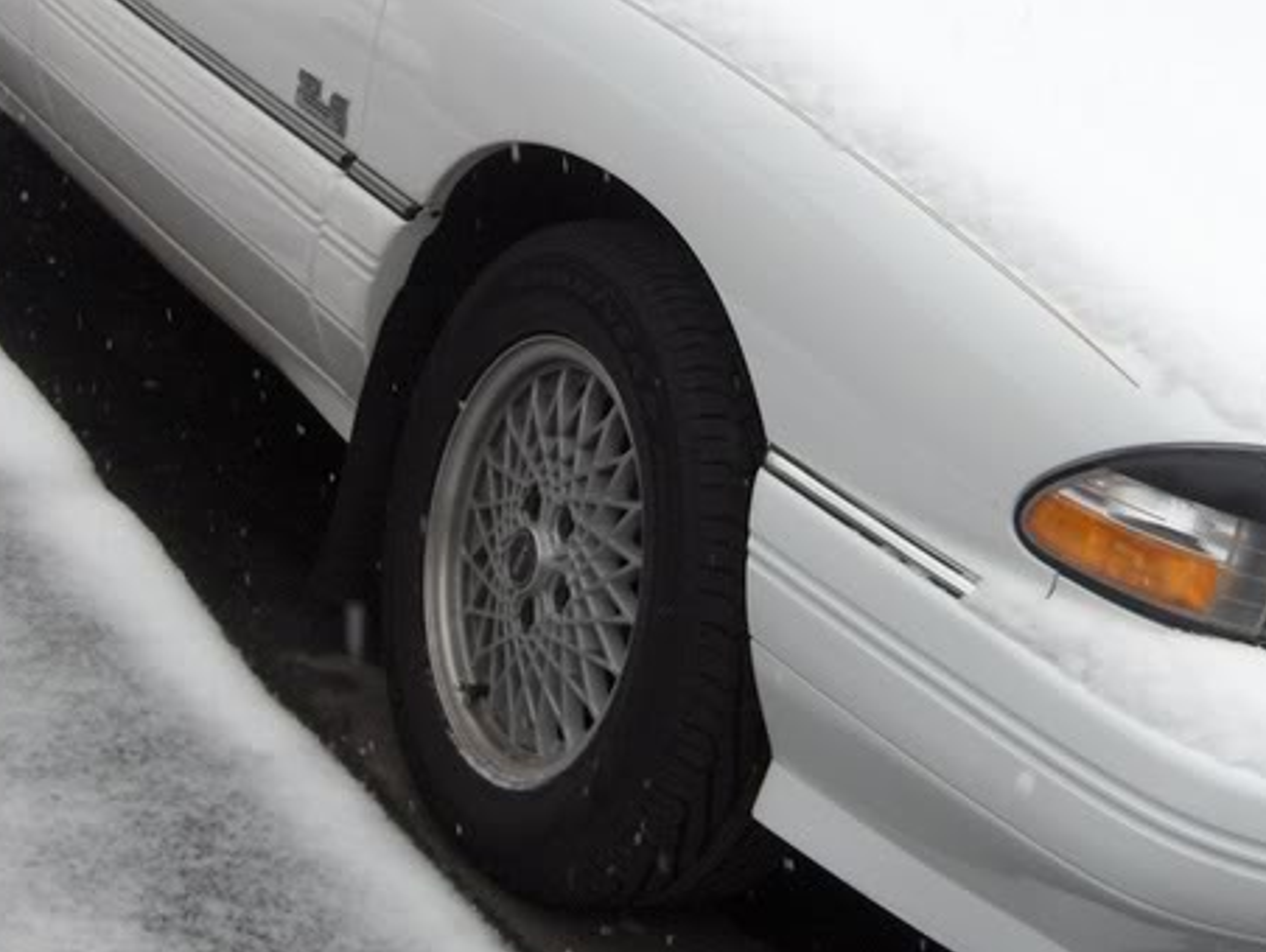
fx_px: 2526
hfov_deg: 28.1
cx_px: 676
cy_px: 255
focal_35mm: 69
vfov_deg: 21.2
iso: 100
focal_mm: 8
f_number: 2.8
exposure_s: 1/222
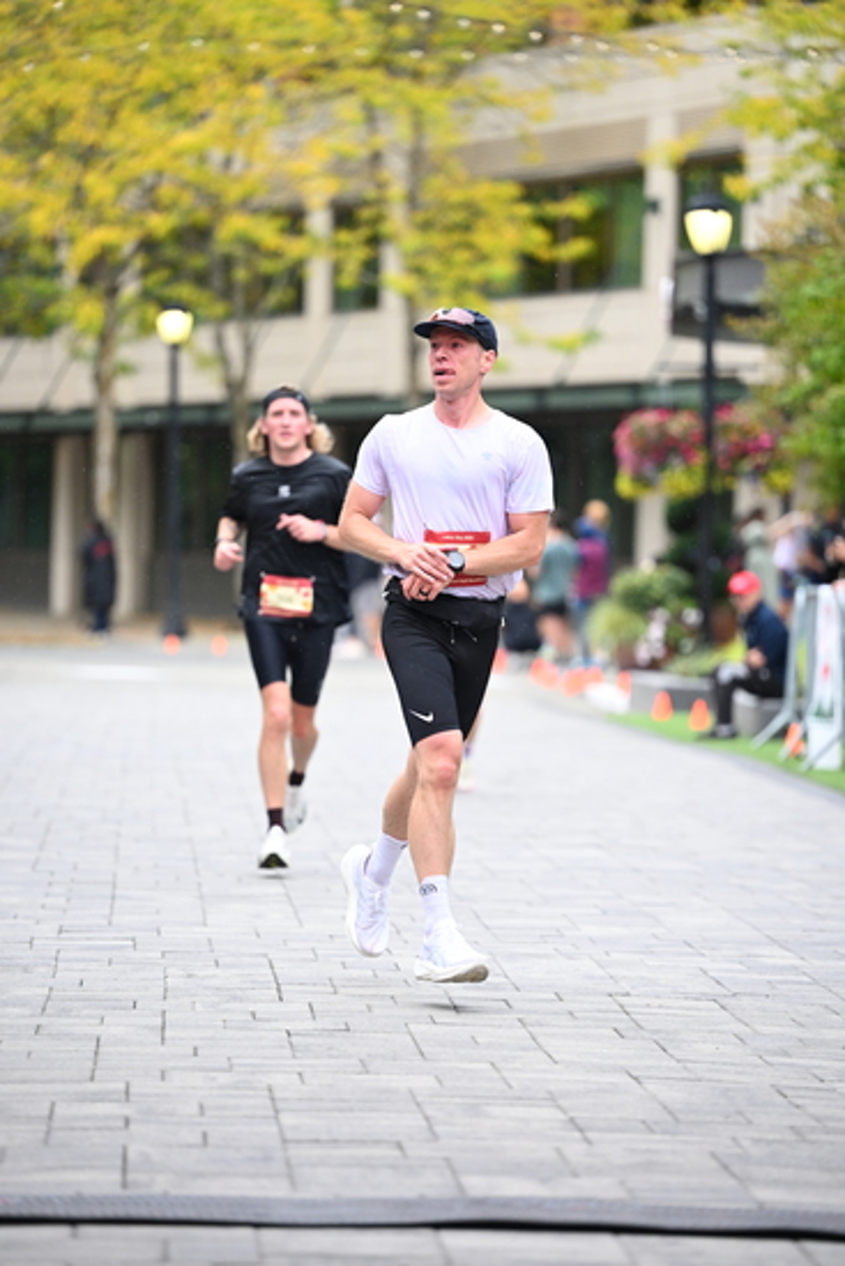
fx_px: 5629
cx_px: 422
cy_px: 633
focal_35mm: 160
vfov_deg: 12.8
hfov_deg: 8.6
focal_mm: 160
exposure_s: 1/1600
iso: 1250
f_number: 2.8
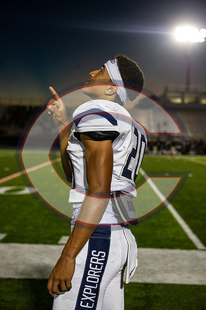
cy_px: 155
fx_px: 602
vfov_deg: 28.9
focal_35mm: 70
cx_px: 103
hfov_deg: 19.4
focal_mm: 70
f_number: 4
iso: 3200
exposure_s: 1/800
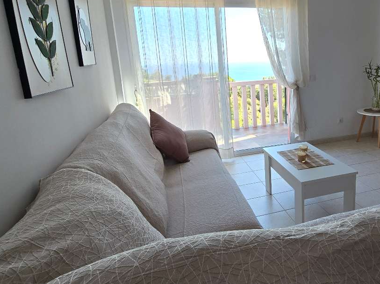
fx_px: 263
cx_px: 265
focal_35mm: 24
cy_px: 128
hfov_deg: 68.8
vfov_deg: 56.7
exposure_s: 1/113
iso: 50
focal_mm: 2.2
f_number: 2.2
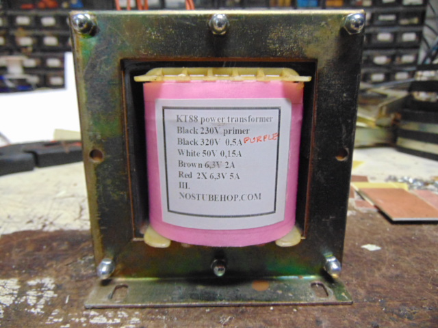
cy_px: 164
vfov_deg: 54.9
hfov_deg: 69.4
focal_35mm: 25
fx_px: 316
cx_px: 219
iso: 400
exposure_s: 1/40
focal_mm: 4.5
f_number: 3
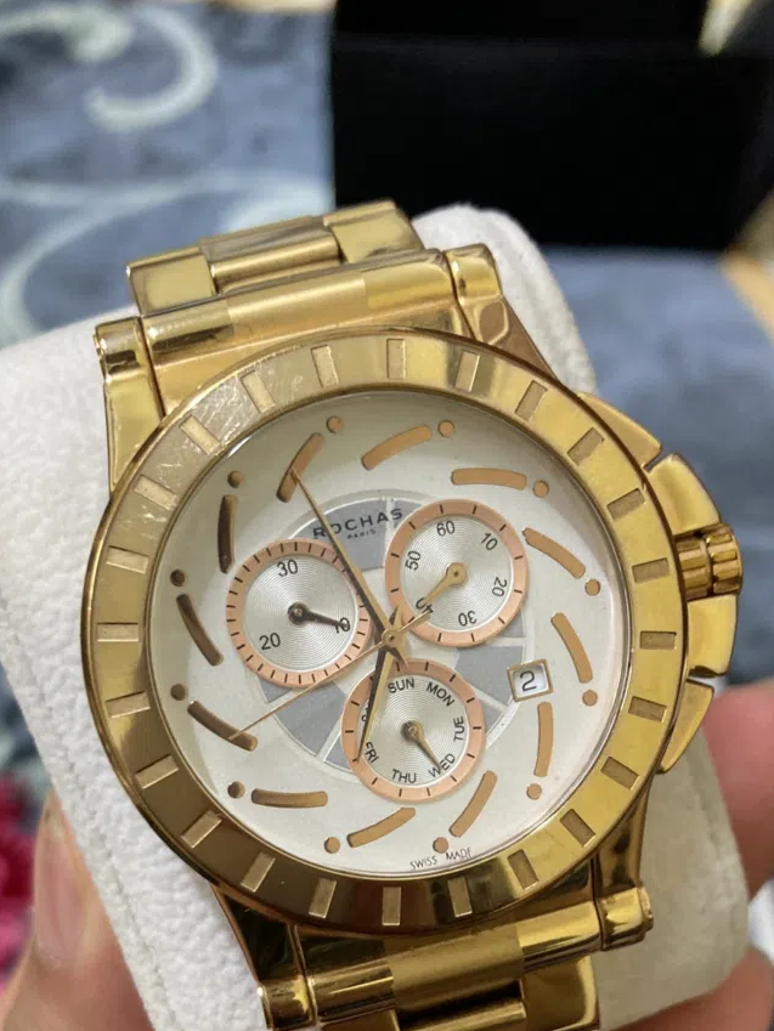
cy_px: 789
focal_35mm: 45
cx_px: 366
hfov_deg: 32.2
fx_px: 1341
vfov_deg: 40.7
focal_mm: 3.99
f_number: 1.8
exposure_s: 1/60
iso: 200
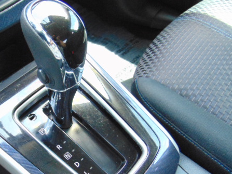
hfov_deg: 43.2
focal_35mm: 43
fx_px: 288
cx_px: 75
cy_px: 101
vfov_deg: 33.5
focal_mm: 5.4
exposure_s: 1/30
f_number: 3.1
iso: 320
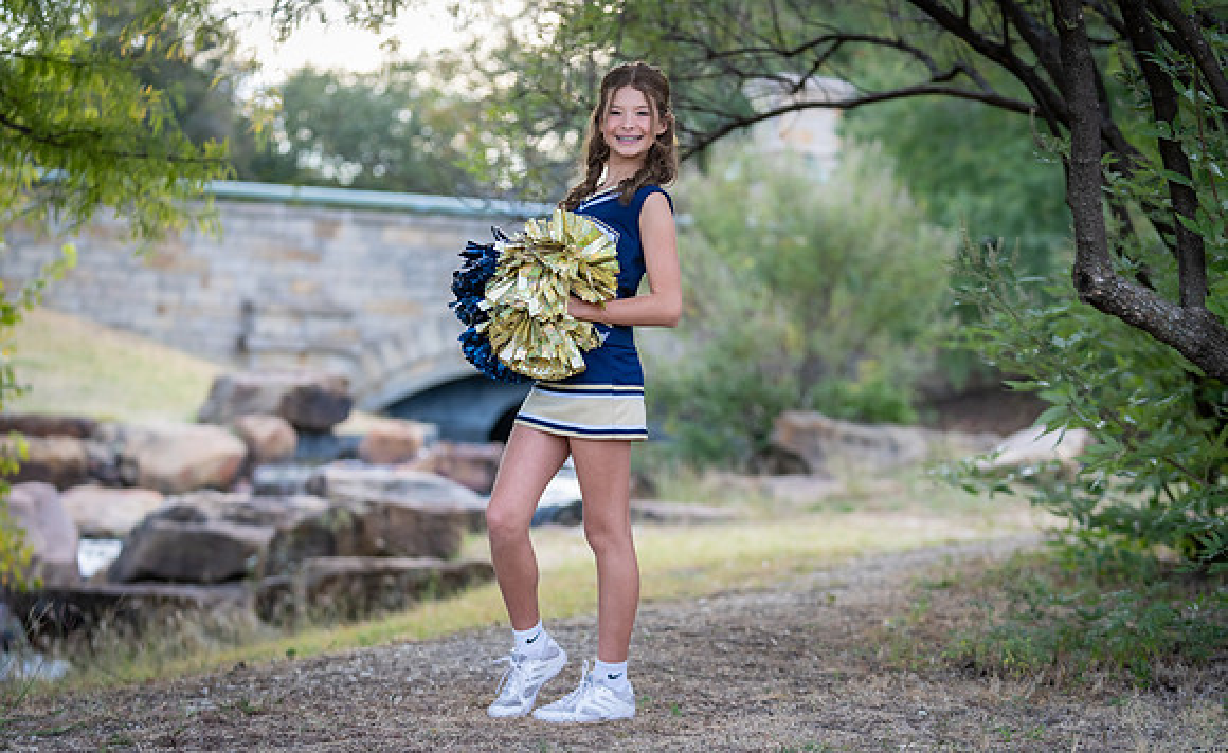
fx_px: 2983
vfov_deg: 14.4
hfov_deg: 23.3
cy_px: 408
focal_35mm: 90
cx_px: 614
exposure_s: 1/320
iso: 320
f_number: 2.8
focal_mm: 86
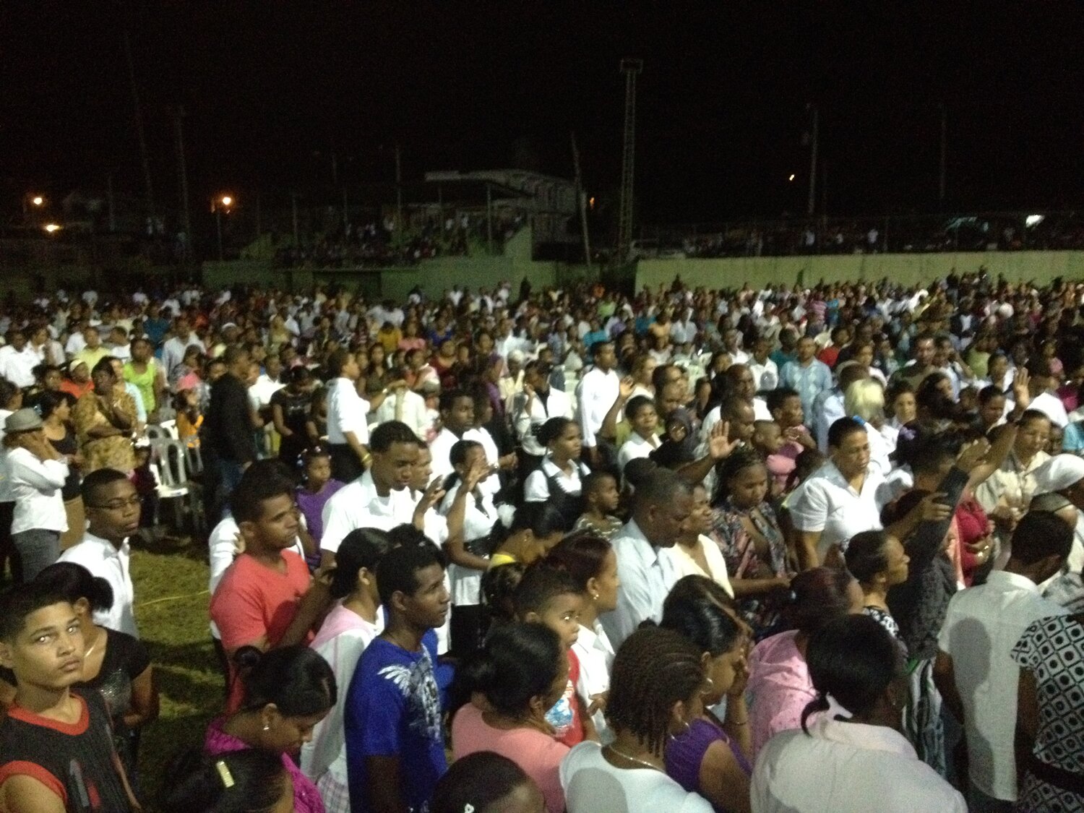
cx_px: 542
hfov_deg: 52.6
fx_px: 1096
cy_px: 406
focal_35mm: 35
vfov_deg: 40.7
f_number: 2.4
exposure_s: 1/16
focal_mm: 4.28
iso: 800
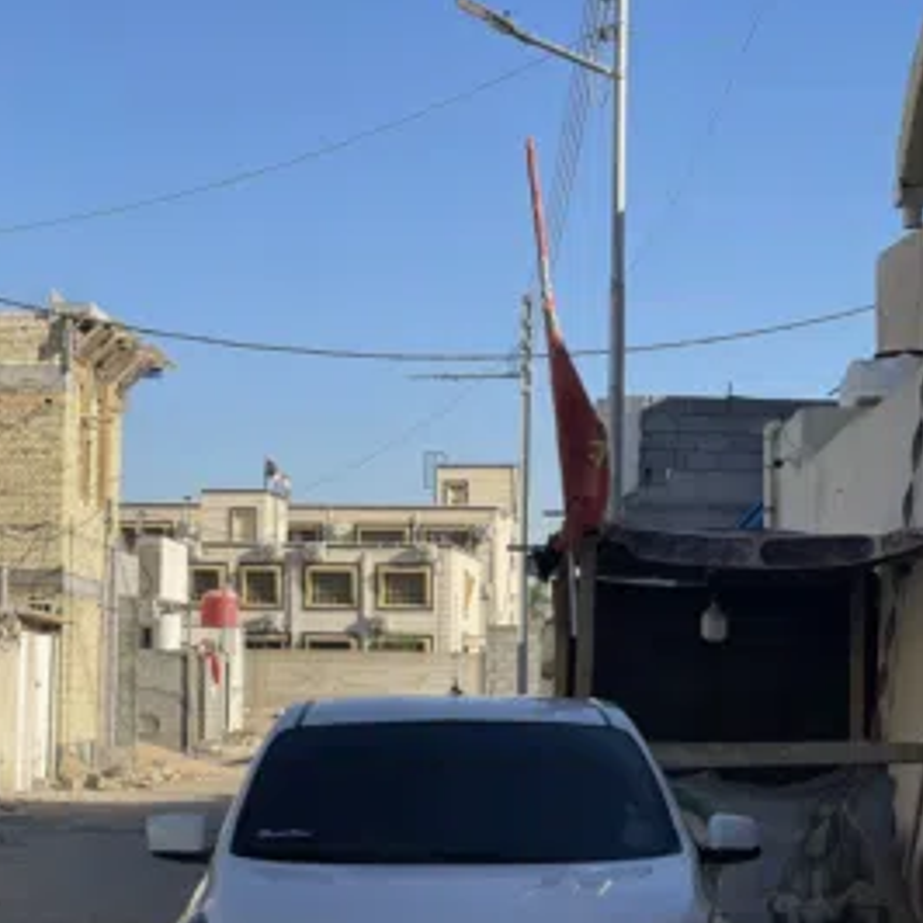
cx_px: 423
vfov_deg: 20.4
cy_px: 579
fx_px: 2564
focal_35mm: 85
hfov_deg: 20.4
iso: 32
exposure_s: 1/1553
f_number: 2.2
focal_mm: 7.5
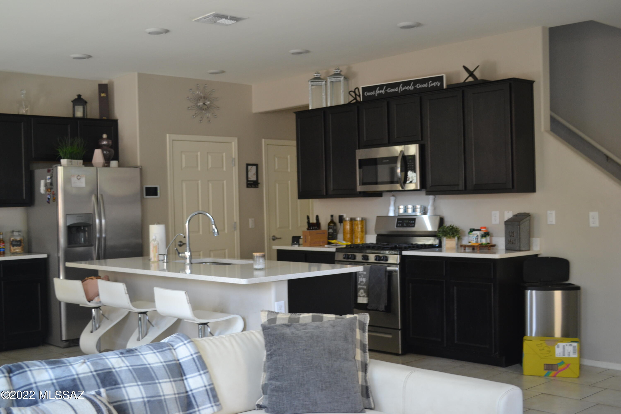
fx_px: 724
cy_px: 207
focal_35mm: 42
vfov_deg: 31.9
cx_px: 310
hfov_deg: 46.4
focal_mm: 28
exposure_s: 1/30
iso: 400
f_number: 4.5
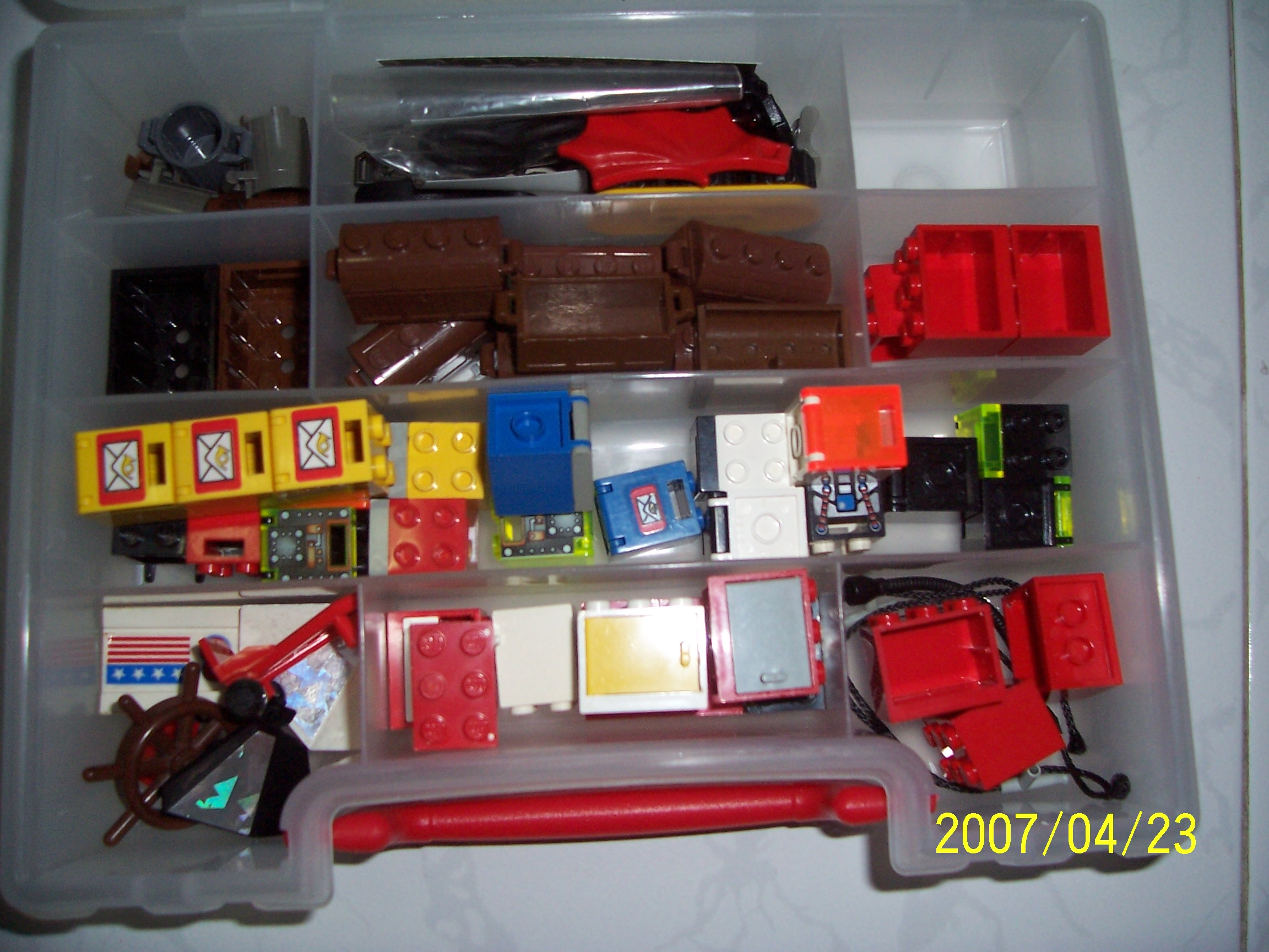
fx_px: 1246
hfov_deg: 54.0
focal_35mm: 34
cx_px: 634
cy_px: 476
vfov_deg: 41.8
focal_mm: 5.6
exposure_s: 1/60
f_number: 2.7
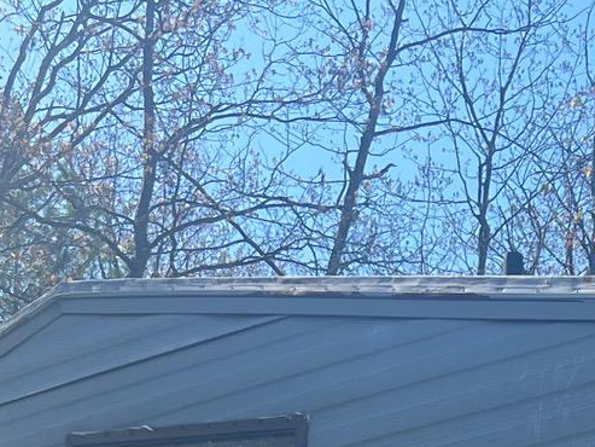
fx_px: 1857
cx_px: 594
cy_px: 905
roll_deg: +0.7
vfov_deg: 12.1
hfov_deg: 17.8
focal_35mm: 108
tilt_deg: +6.8
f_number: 1.5
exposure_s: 1/1838
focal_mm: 5.7
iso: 50
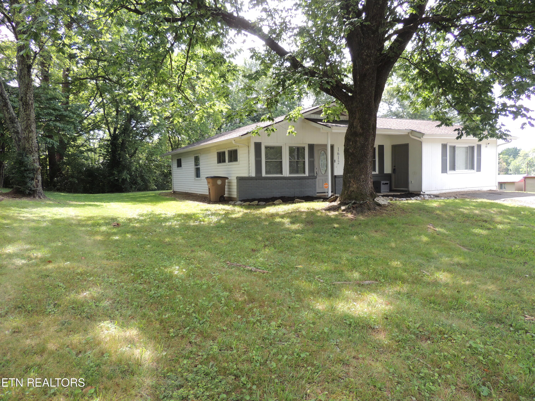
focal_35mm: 24
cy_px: 200
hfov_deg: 71.6
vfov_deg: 56.8
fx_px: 371
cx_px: 268
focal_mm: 4.3
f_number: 3
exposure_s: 1/125
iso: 100
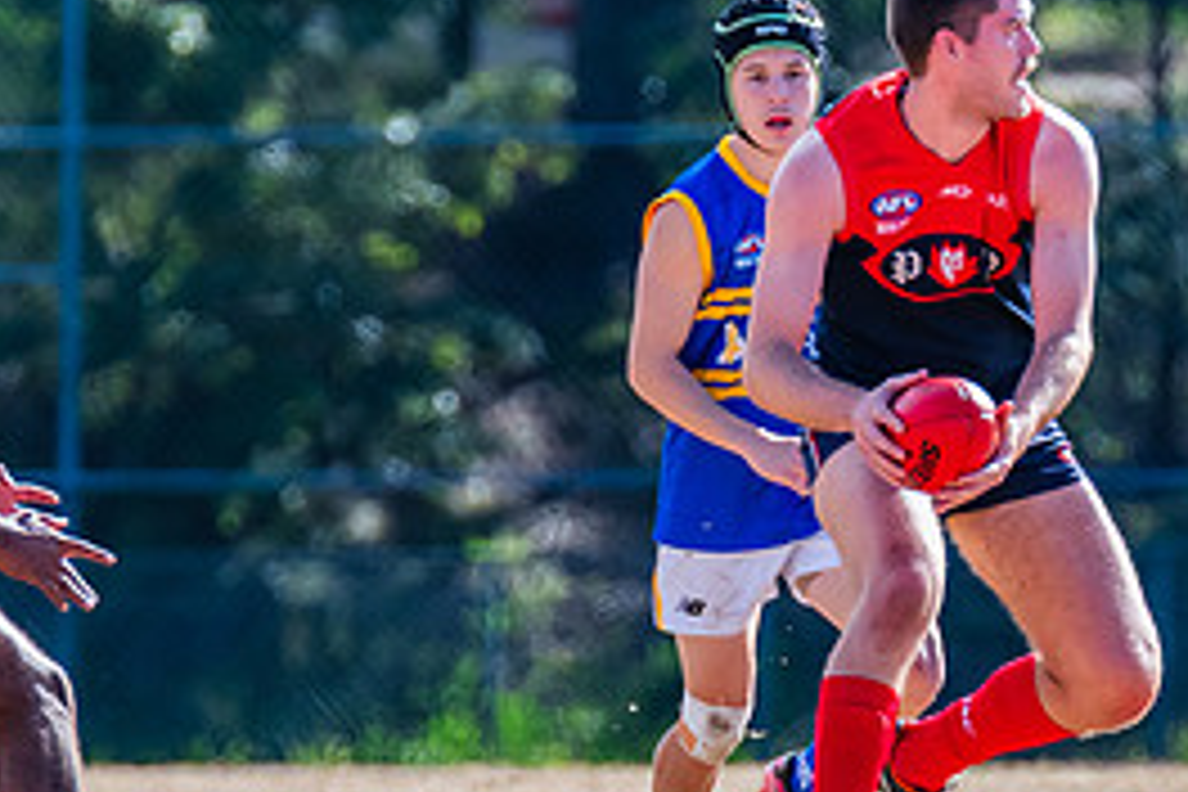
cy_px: 390
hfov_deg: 1.5
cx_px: 732
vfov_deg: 1.0
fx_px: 45932
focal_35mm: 1392
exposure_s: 1/1600
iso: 640
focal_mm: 420
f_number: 6.3
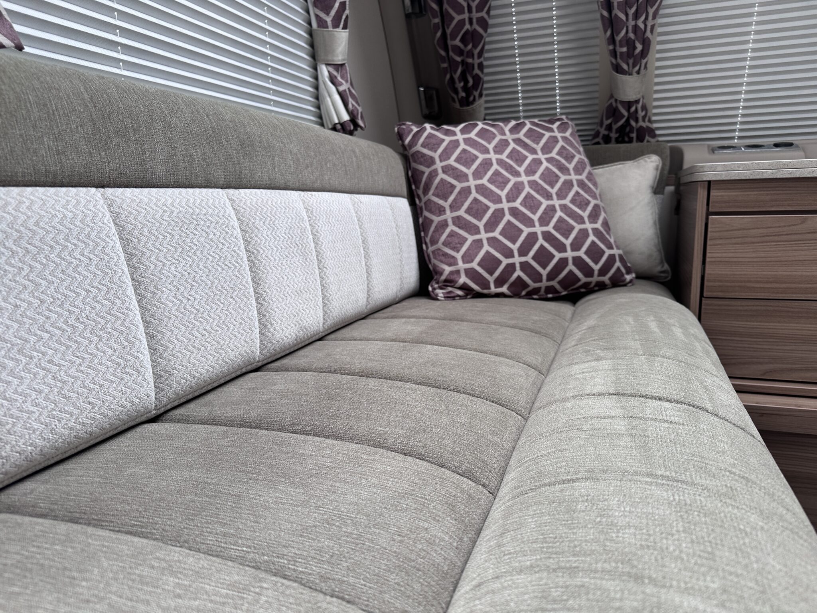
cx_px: 408
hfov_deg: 71.6
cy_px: 306
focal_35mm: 24
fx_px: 566
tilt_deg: -10.7
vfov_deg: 56.8
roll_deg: +0.2
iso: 64
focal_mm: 6.86
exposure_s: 1/141
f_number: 1.78
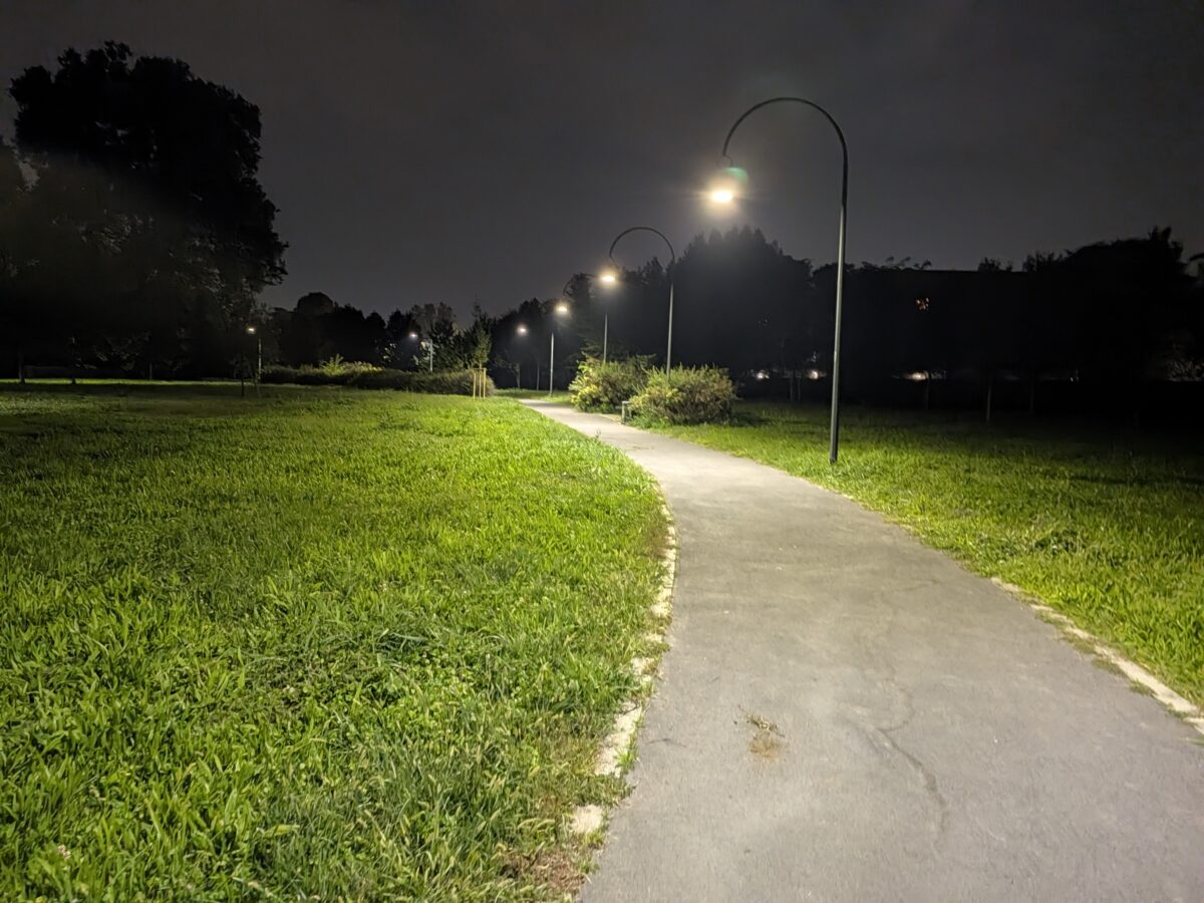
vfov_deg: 58.9
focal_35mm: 23
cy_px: 452
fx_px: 800
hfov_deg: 73.9
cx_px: 602
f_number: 1.7
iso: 376
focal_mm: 5.28
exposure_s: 1/100
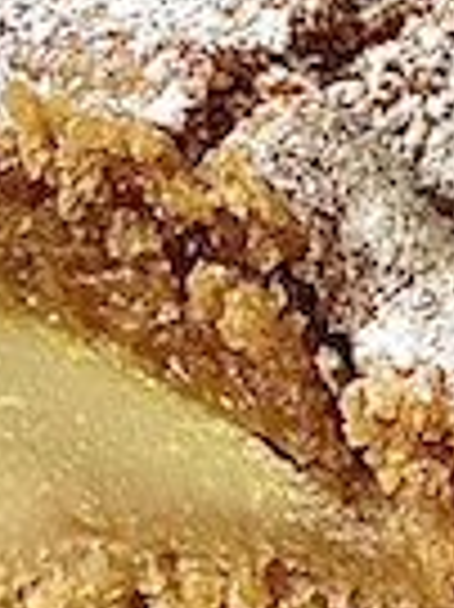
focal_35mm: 360
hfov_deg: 4.1
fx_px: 6305
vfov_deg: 5.2
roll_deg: +0.0
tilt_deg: -41.2
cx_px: 279
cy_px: 1750
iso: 100
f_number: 2
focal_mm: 6
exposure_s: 1/122
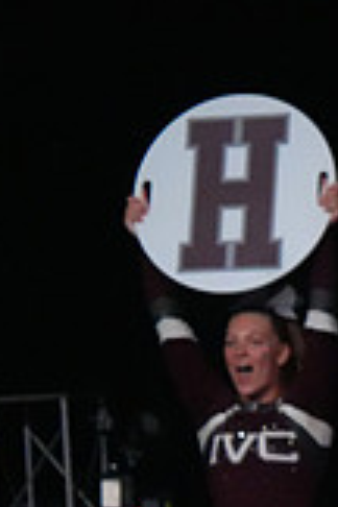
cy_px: 577
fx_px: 10590
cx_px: 861
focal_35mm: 752
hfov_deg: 1.8
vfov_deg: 2.7
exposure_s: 1/1250
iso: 16000
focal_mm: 210
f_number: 5.6
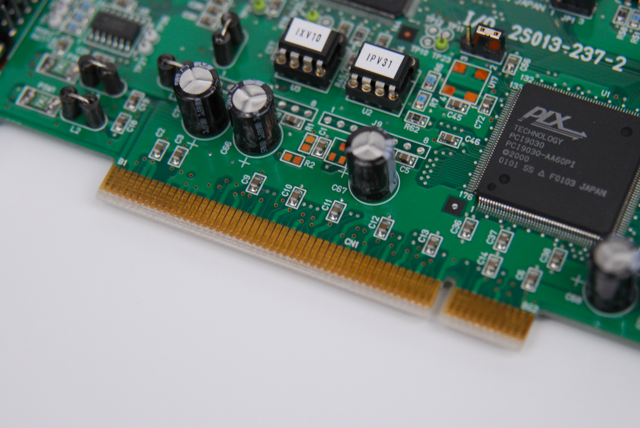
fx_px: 1869
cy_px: 214
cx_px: 320
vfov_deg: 13.1
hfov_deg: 19.4
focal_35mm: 105
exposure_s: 1/125
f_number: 4
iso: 800
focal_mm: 70
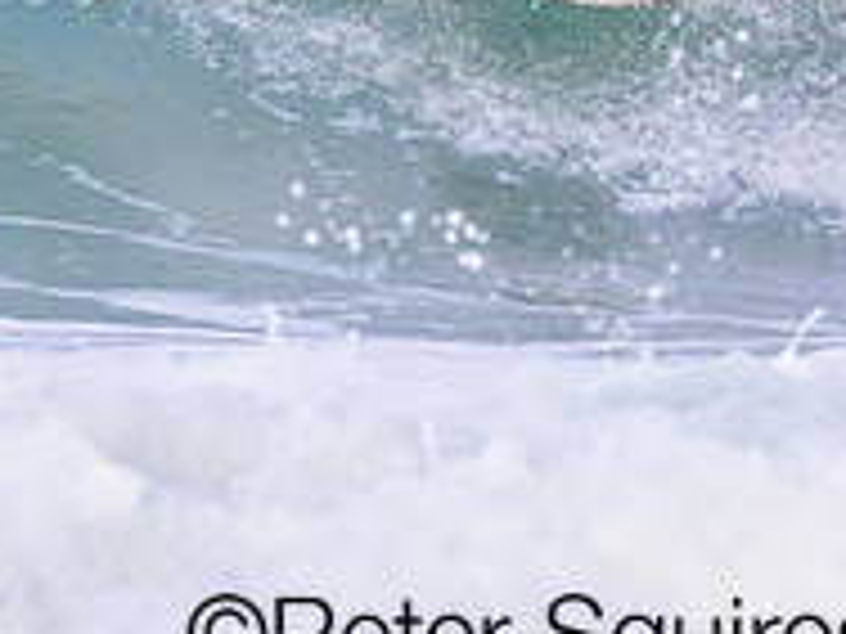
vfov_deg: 0.6
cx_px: 536
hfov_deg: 0.8
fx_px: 60659
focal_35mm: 2482
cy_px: -110
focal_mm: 800
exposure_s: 1/2000
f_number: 11
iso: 5000
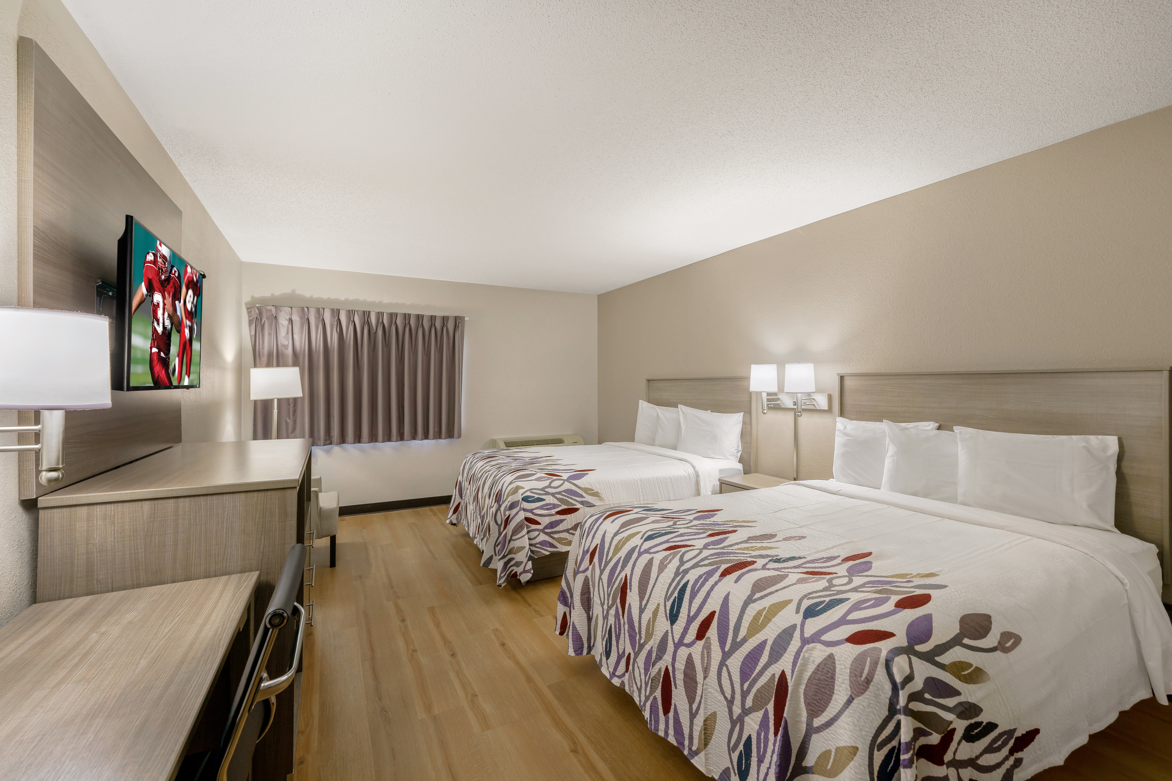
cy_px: 390
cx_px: 586
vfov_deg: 78.1
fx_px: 482
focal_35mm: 15
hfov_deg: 101.1
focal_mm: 14.8
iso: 320
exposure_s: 1/40
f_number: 8
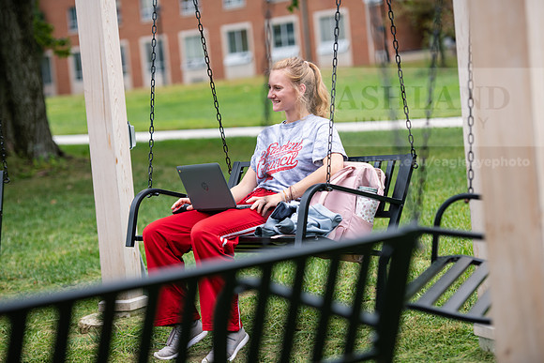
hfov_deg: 18.3
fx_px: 1693
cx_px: 272
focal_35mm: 112
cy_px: 182
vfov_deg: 12.2
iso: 160
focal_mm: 112
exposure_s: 1/500
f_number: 3.2
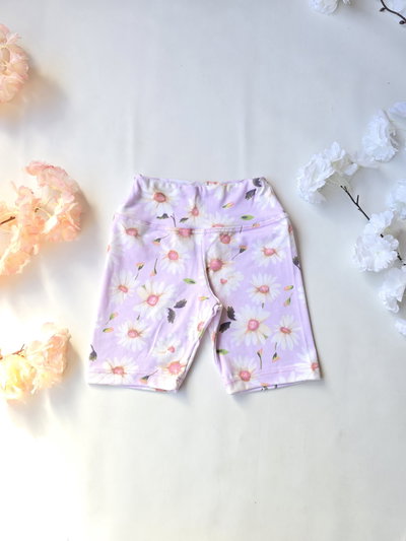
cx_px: 203
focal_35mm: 23
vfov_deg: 73.9
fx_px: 360
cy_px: 270
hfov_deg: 58.9
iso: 80
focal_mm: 6.3
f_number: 1.7
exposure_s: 1/180
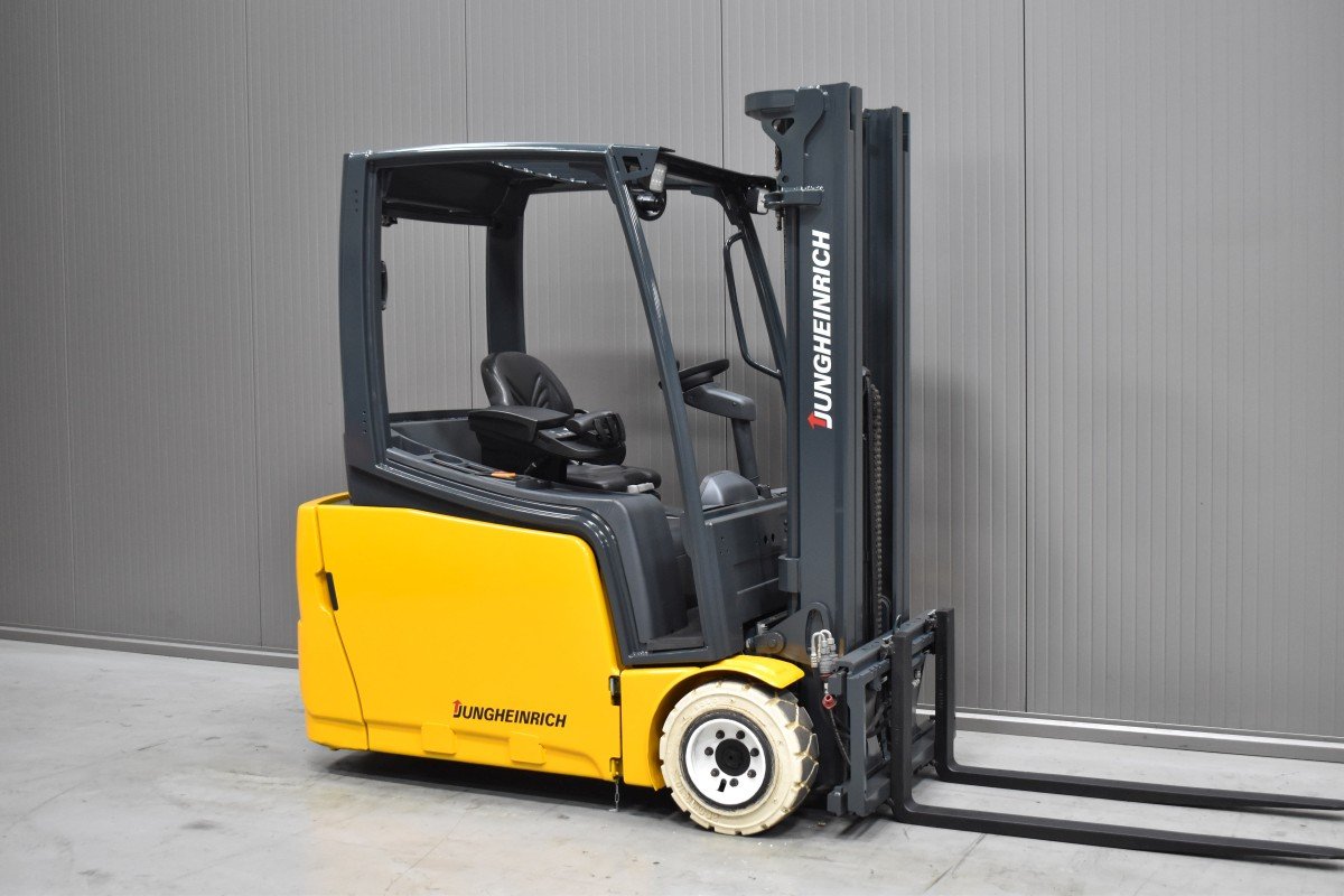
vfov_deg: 33.0
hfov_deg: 47.9
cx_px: 672
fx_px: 1512
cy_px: 448
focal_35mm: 40
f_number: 4
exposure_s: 1/50
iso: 1600
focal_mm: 27
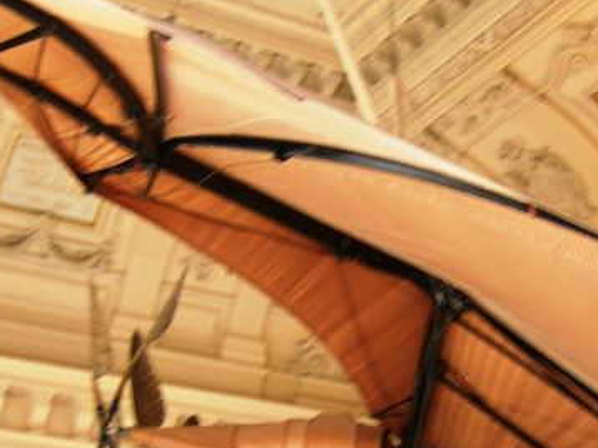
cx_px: 468
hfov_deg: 22.8
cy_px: 393
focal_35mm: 85
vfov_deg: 17.1
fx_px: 1467
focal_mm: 7.8
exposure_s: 1/16.8
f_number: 2.8
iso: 56
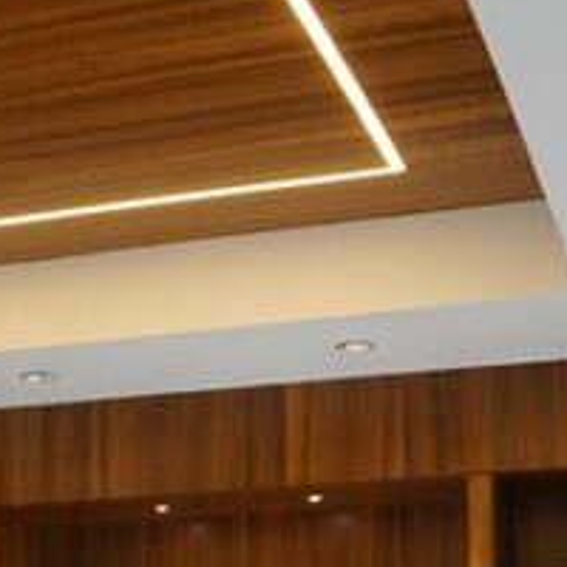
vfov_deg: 15.8
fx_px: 1983
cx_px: -210
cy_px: 646
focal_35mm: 107
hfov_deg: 15.4
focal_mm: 28
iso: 1250
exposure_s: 1/160
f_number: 4
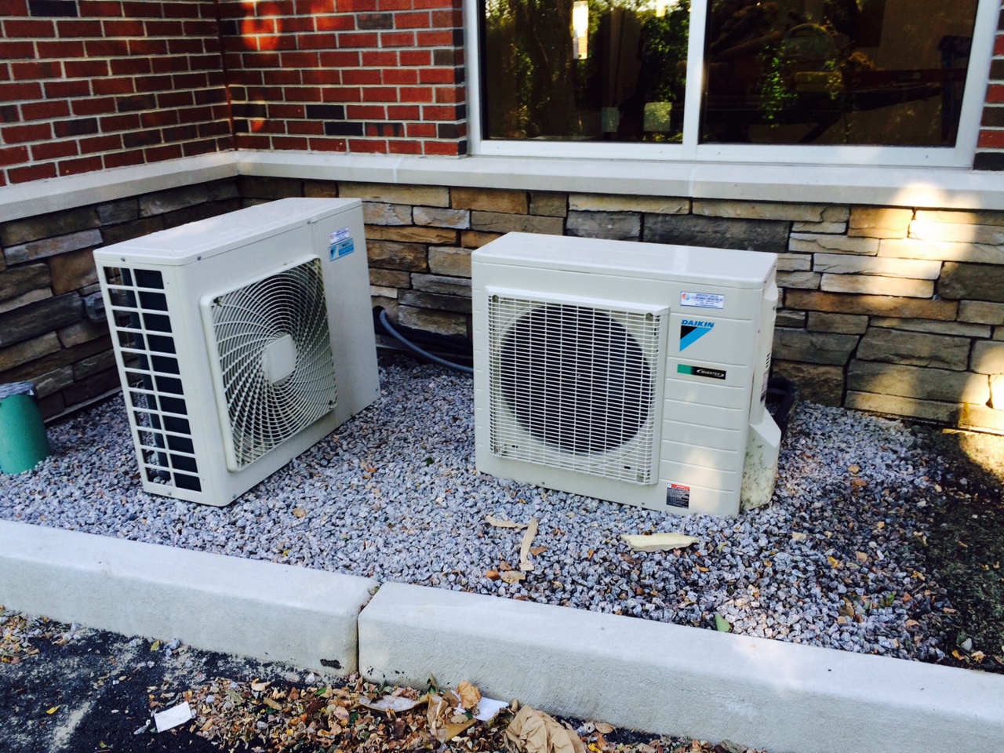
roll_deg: +3.3
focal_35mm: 29
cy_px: 376
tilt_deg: -21.4
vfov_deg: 48.2
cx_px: 502
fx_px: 841
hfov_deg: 61.7
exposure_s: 1/120
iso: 50
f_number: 2.2
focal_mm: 4.15
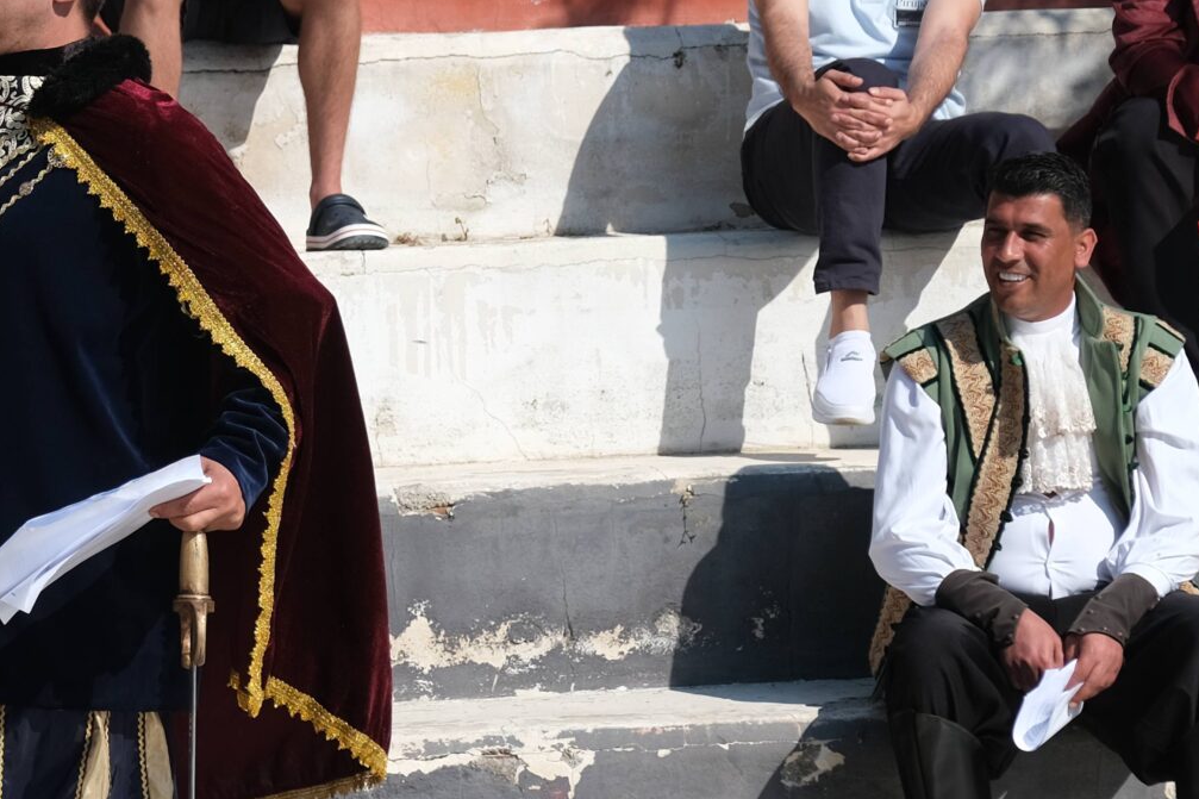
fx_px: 7026
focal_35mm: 211
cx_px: 74
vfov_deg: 6.5
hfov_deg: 9.7
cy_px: 463
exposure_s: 1/400
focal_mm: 55
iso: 160
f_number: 4
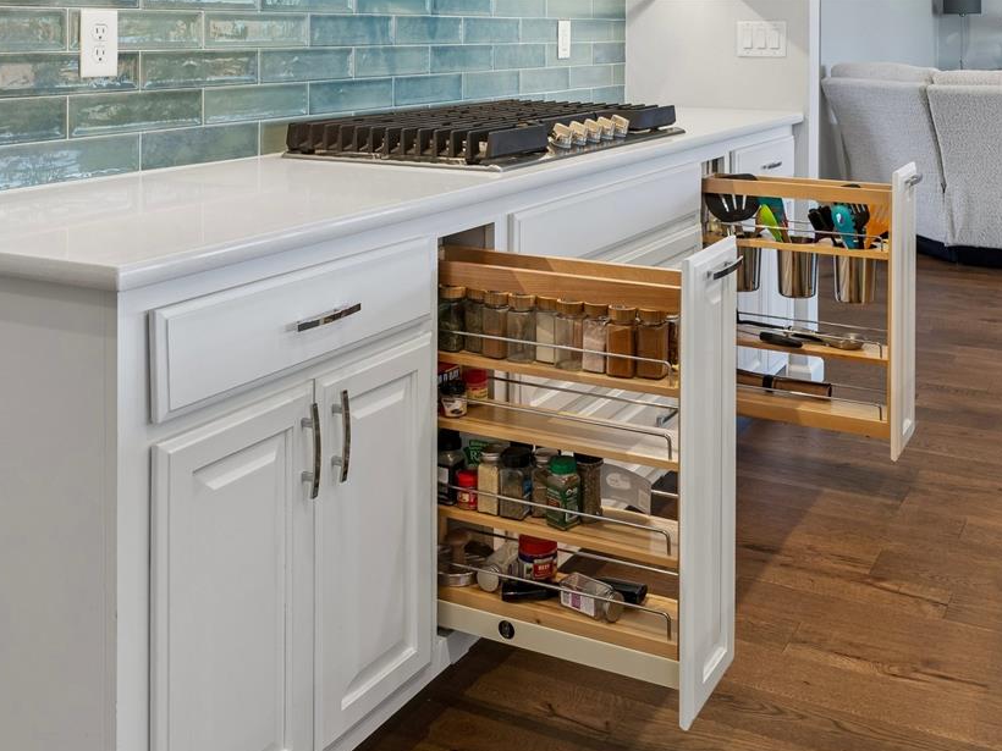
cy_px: 414
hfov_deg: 50.9
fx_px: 1042
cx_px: 615
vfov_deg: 39.6
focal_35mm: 36
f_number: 8
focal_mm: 20
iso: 200
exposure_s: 1/50
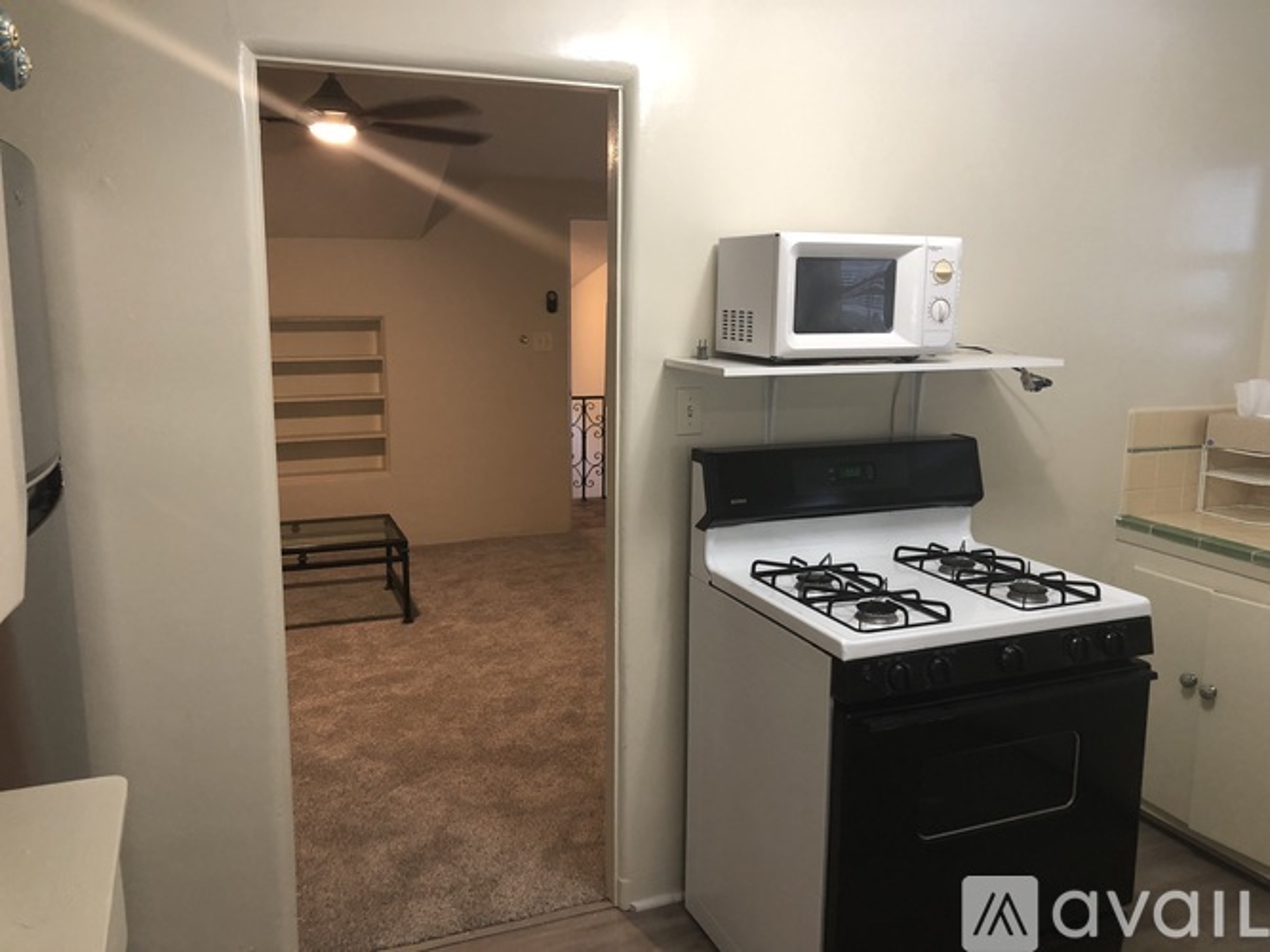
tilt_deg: -10.3
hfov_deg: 63.5
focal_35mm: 28
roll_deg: -0.9
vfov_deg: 49.7
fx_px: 1027
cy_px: 476
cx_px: 635
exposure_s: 1/17
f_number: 1.8
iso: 40
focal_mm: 3.99
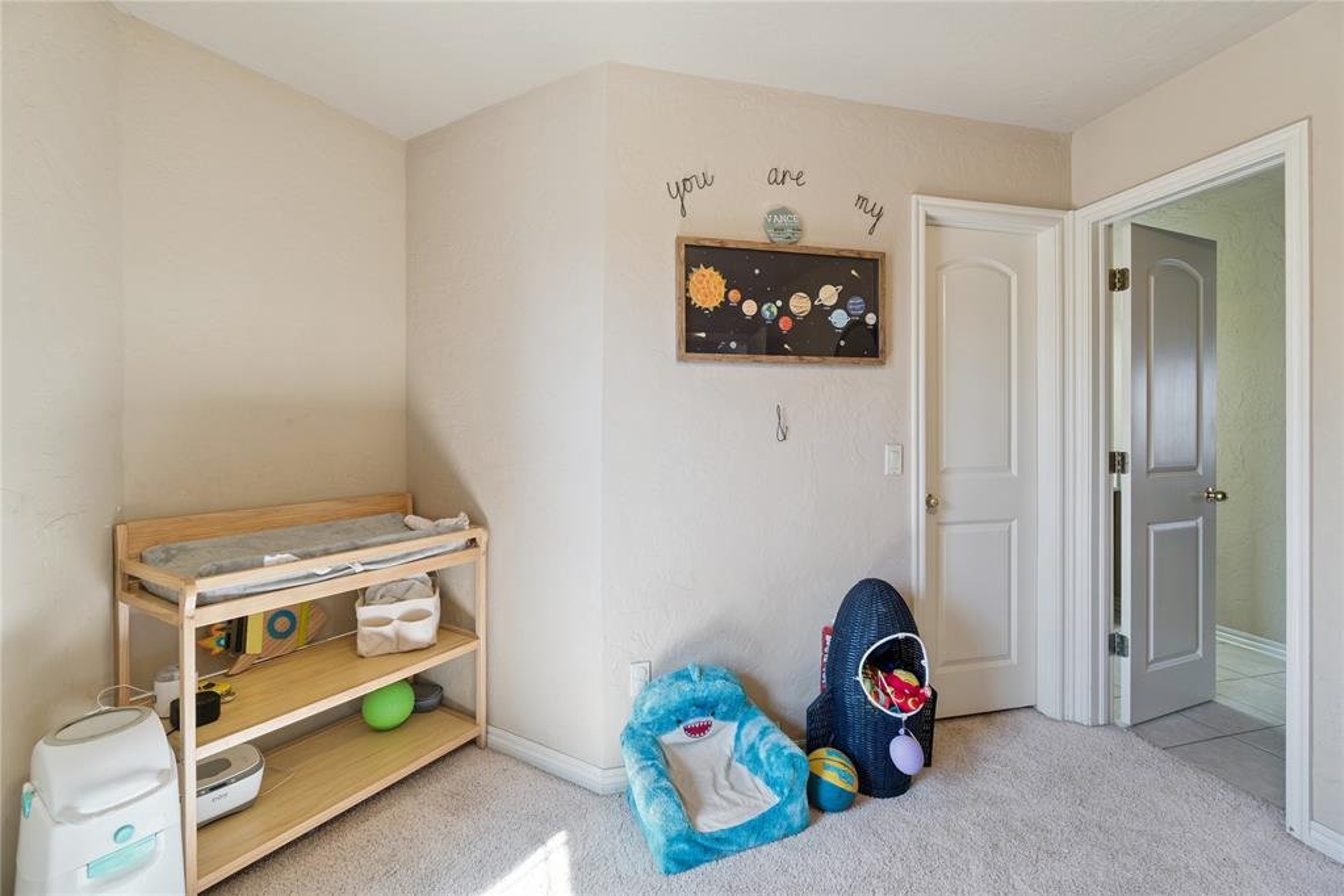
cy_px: 448
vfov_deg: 77.3
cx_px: 672
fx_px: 560
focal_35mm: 15
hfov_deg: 100.4
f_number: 6.3
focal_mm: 10
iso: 200
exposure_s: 1/40
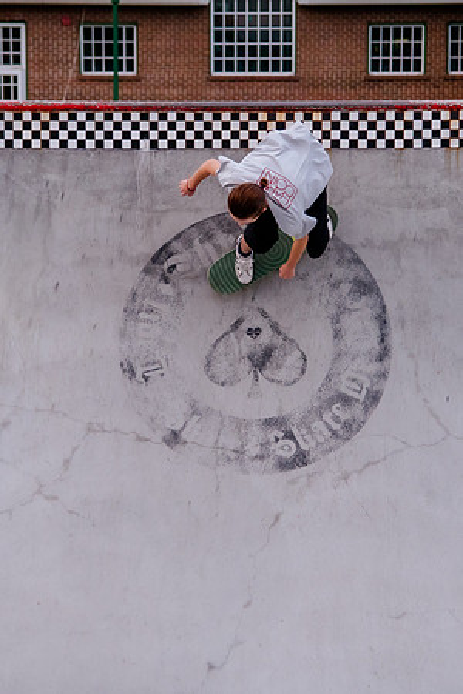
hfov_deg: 10.1
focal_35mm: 136
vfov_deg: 15.1
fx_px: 2628
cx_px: 215
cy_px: 302
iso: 2500
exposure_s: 1/640
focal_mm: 78
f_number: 4
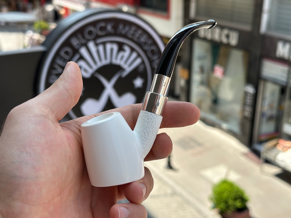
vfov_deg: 30.3
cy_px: 109
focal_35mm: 48
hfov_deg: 39.7
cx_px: 146
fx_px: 404
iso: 64
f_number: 1.78
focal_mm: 6.86
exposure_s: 1/1323
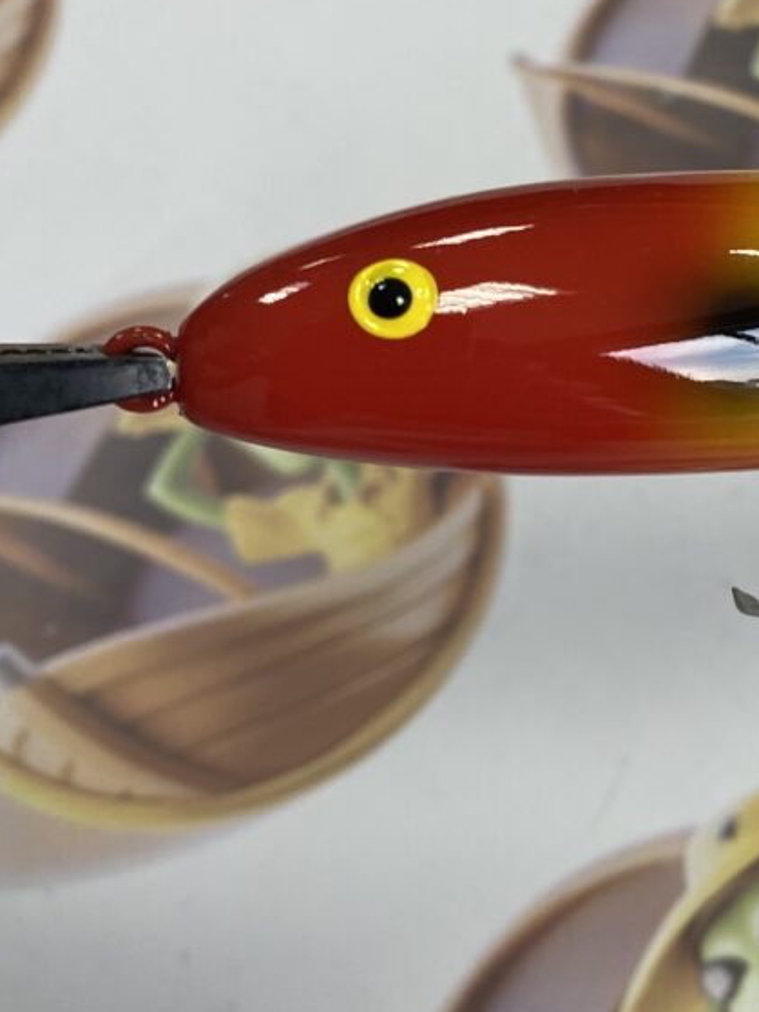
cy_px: 370
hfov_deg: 22.2
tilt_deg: -59.9
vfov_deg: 31.0
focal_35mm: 62
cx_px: 860
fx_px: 1813
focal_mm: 4.25
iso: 100
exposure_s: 1/120
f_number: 1.8
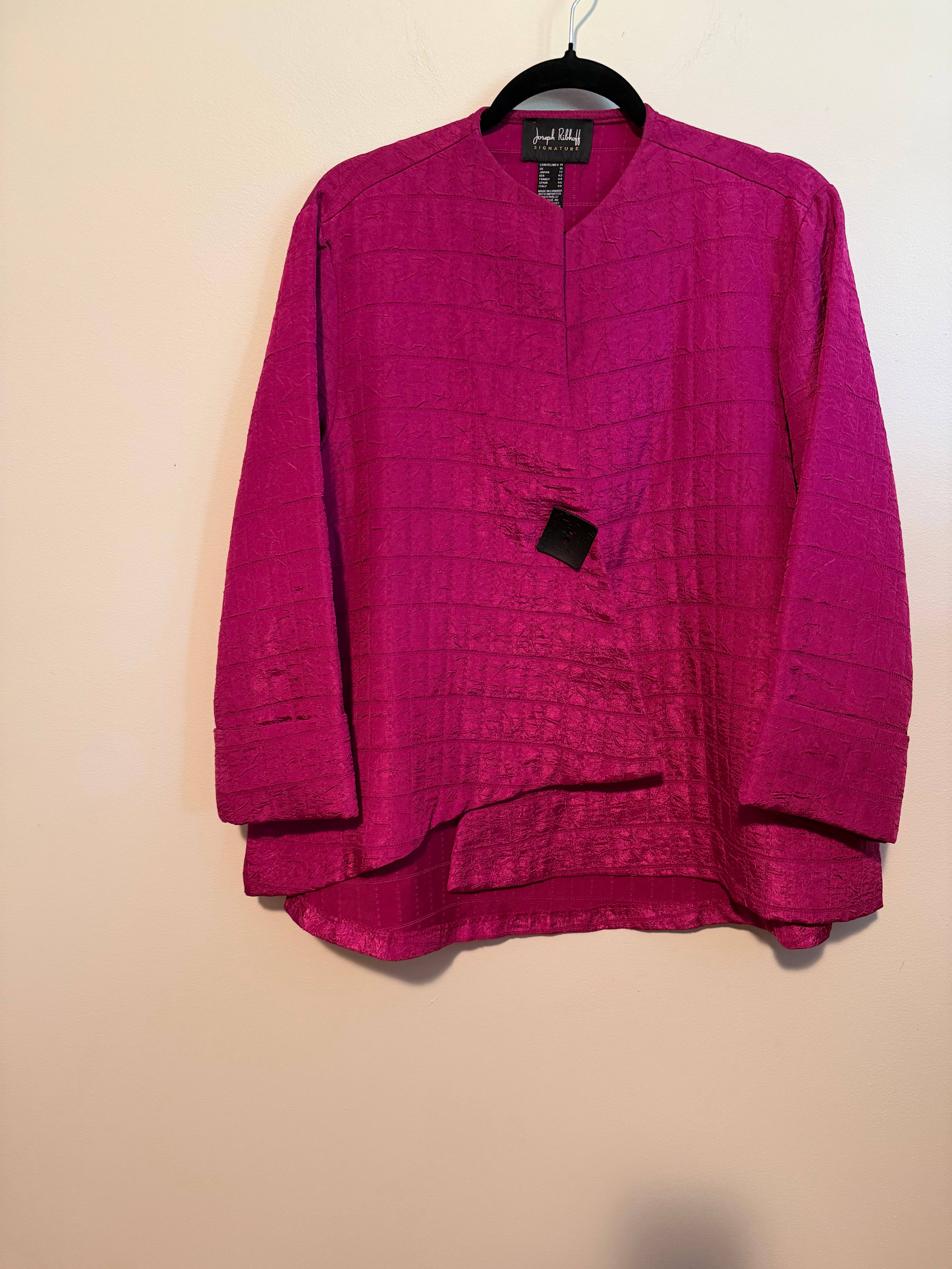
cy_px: 634
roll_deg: -0.7
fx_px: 880
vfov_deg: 71.6
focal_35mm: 24
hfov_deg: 56.8
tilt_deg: -12.5
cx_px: 476
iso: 320
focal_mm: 6.76
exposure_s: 1/60
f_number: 1.78
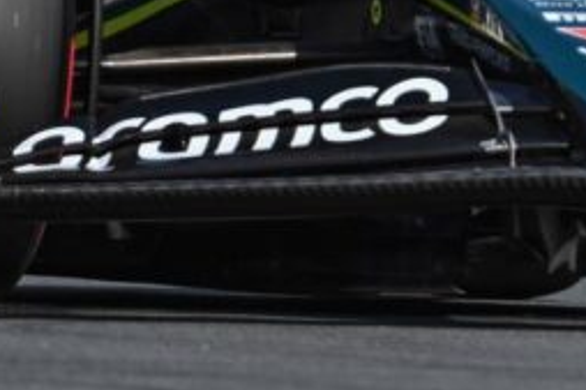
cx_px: 286
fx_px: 29979
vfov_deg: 0.7
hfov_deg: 1.1
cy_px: -216
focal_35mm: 1843
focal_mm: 400
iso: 125
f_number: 4.5
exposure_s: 1/1600
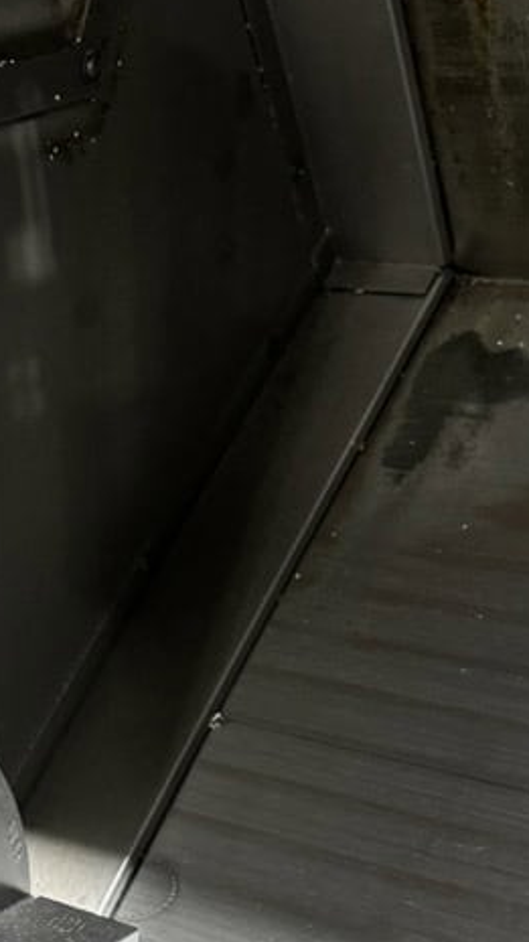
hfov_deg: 15.9
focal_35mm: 72
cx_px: -142
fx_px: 1798
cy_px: 620
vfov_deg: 29.2
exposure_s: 1/60
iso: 320
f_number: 1.8
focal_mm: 6.8
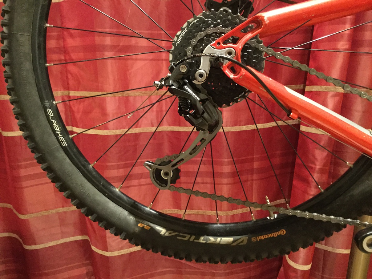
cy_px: 140
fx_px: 333
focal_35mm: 31
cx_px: 186
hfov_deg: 58.4
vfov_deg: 45.4
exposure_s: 1/17
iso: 640
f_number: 2.4
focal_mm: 3.3
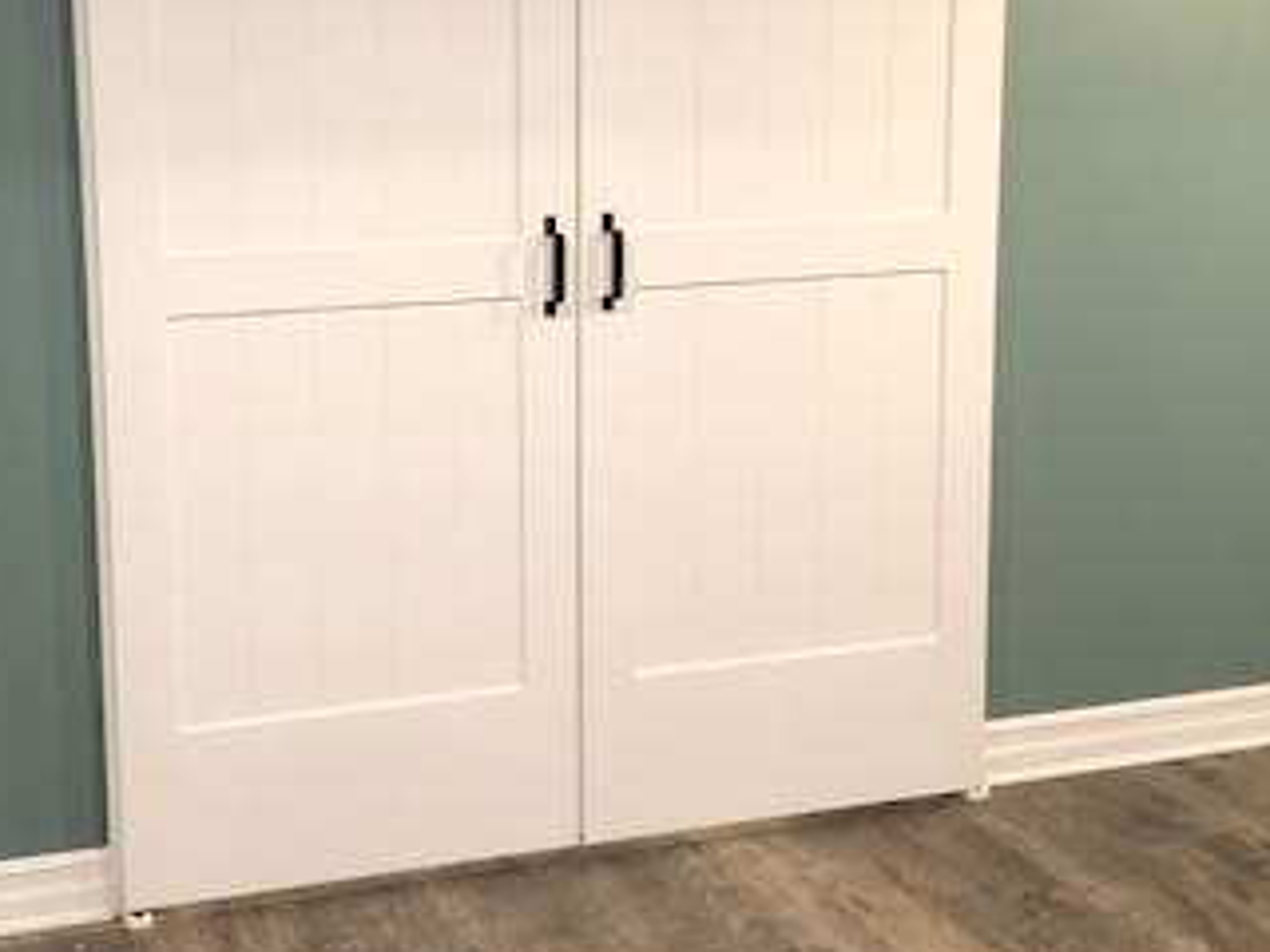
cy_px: 373
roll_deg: +1.4
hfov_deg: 34.2
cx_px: 484
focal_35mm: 56
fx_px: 2055
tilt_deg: -9.0
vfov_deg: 26.0
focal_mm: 4
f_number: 1.8
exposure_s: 1/15
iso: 50
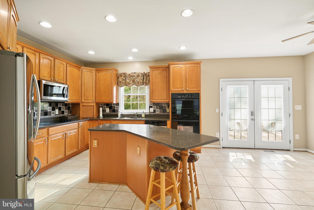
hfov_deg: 96.7
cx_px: 157
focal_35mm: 16
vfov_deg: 73.8
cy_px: 105
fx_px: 140
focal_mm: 16
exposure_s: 1/13
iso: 320
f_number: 8
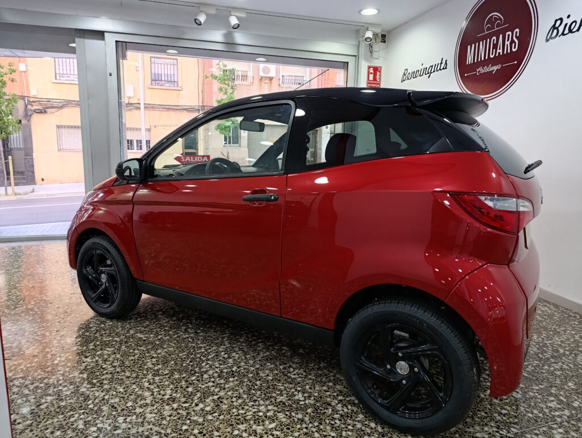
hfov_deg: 73.8
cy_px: 219
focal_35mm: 23
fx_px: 387
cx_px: 291
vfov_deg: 59.0
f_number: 1.65
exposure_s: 1/100
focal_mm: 6.11
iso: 439
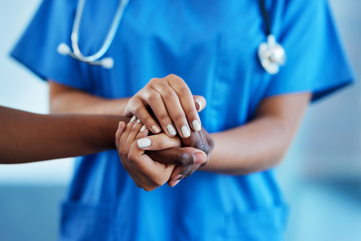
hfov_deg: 23.9
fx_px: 853
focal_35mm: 85
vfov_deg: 16.1
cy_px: 120
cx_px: 180
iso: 400
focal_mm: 85
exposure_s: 1/200
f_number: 2
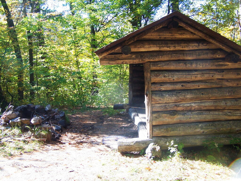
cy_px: 90
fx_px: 265
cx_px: 120
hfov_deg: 49.0
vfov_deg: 37.7
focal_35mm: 38
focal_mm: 6.3
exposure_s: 1/160
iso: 80
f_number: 2.8
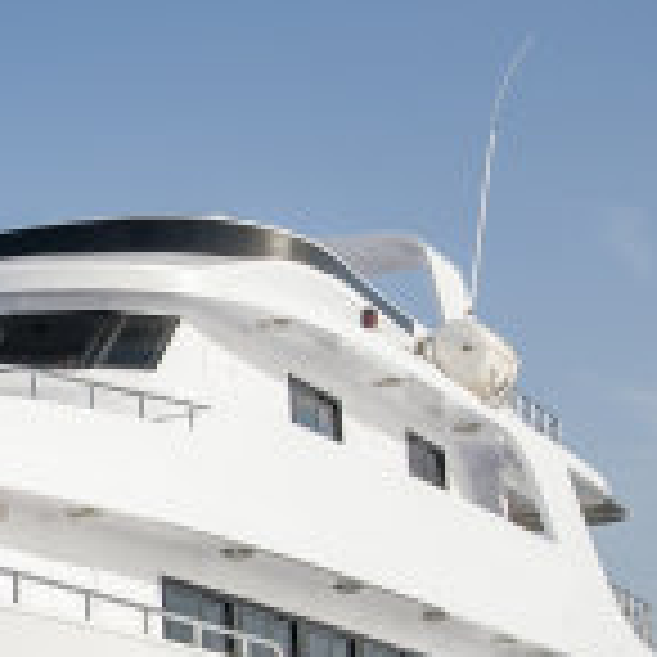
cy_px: 583
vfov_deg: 16.7
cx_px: -400
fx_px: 2212
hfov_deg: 15.3
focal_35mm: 103
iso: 400
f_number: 5.6
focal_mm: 29
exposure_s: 1/3200
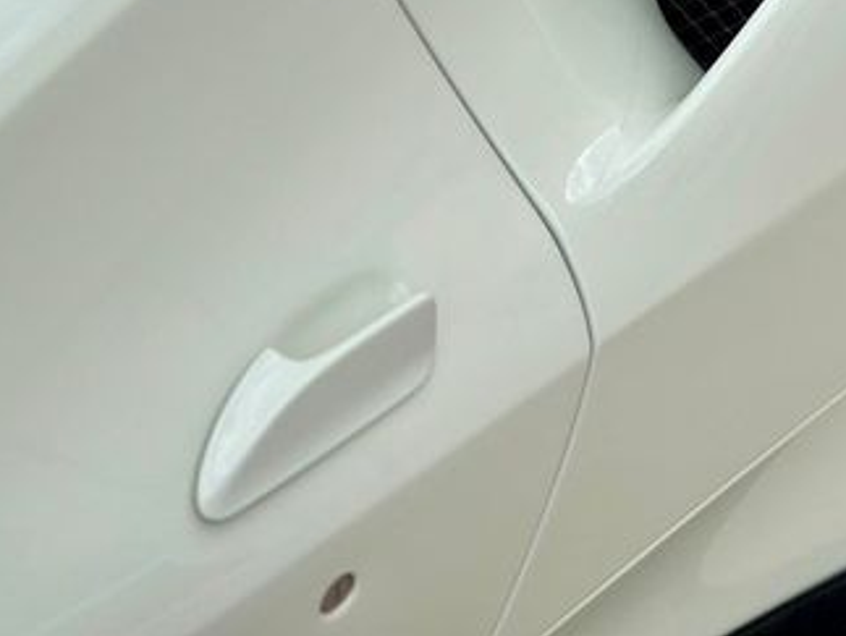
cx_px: 602
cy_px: 10
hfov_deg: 20.5
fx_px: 2324
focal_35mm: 95
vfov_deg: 15.3
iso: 80
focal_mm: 6.86
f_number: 1.78
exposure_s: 1/4016
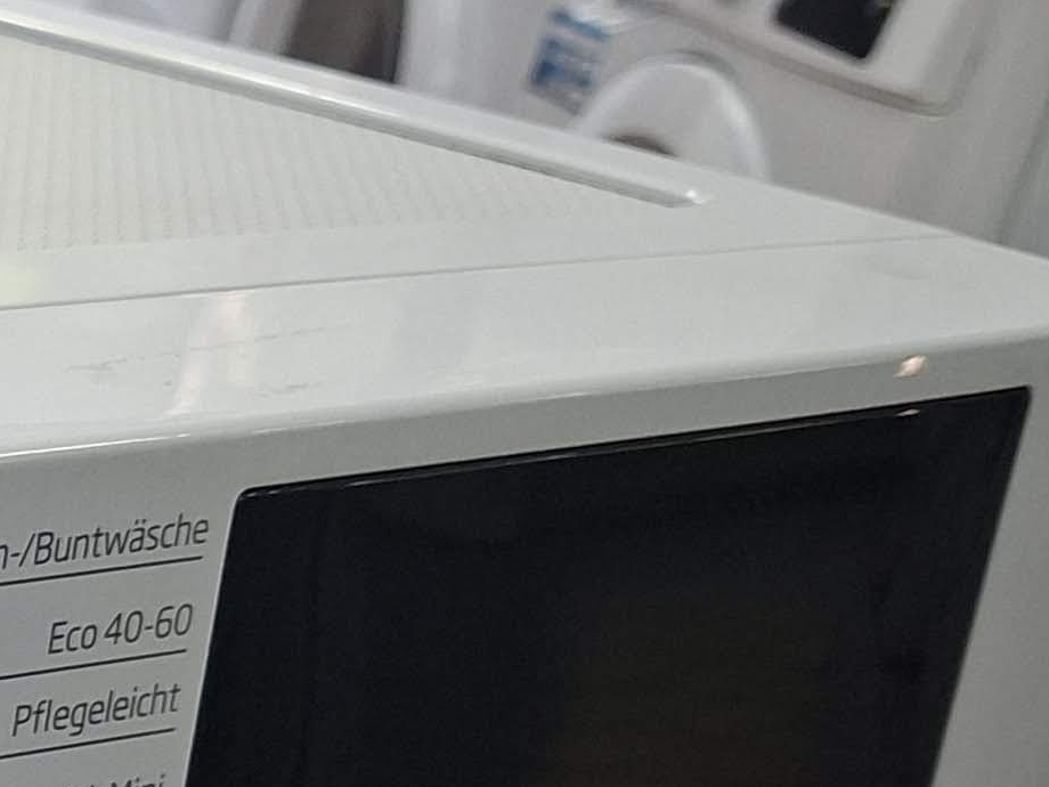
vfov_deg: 14.2
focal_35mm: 100
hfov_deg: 15.6
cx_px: -1059
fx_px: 3030
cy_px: 1016
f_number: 1.8
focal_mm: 5.54
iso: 160
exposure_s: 1/100
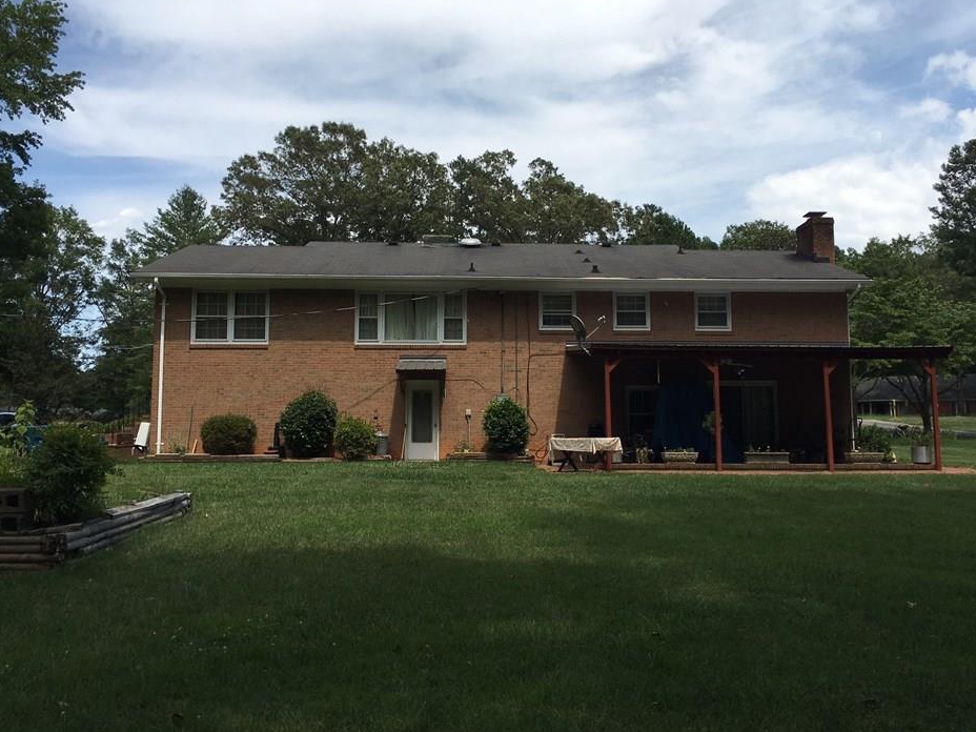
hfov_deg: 56.8
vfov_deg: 44.2
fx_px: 902
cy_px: 357
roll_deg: -0.2
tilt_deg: +6.6
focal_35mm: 32
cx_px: 518
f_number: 2.2
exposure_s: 1/1876
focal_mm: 4.15
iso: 25
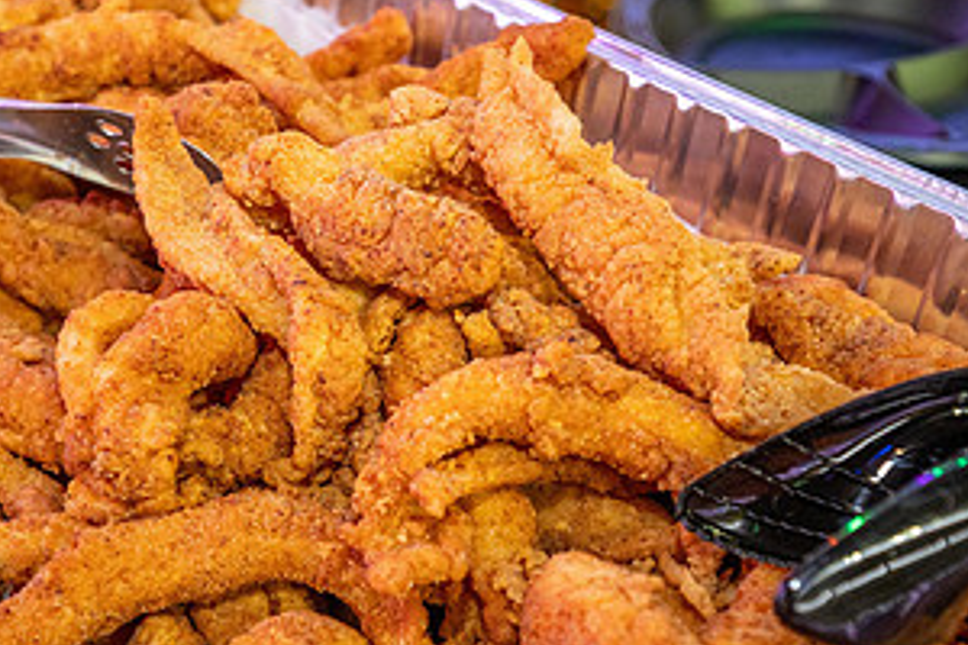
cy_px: 531
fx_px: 1559
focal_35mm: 58
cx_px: 361
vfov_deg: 23.0
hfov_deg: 34.3
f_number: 4
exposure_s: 1/100
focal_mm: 30
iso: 1100
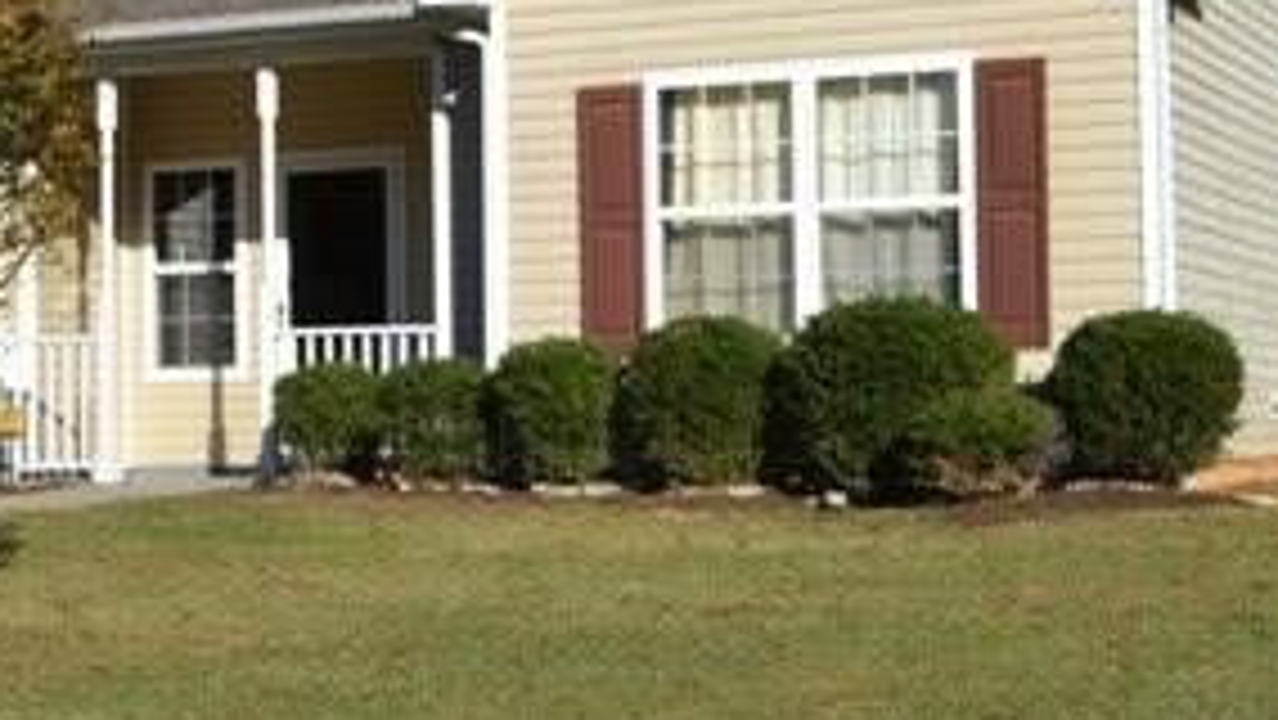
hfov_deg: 25.0
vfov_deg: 14.2
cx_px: 549
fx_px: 2882
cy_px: 335
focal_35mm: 85
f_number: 8
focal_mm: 24
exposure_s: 1/250
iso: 100
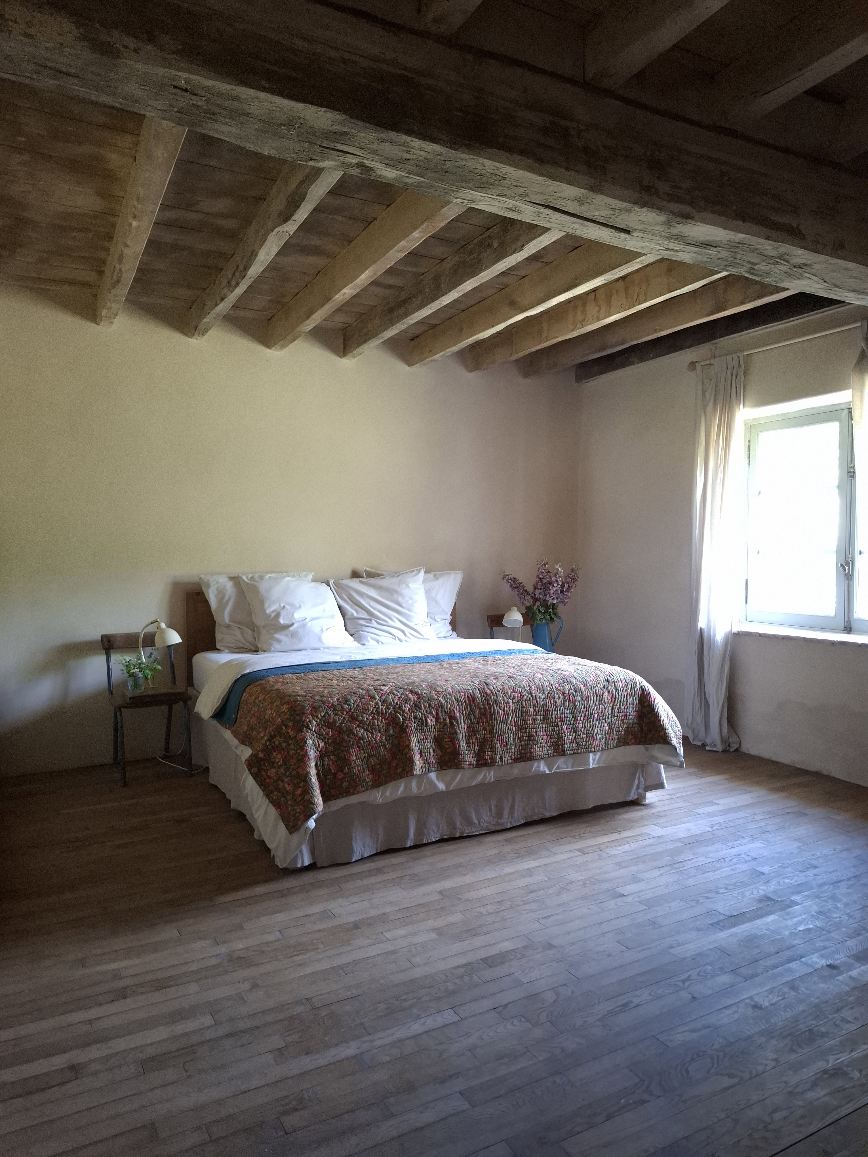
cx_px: 434
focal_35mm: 23
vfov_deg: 73.9
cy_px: 578
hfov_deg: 58.9
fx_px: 769
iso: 400
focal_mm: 5.54
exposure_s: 1/24
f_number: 1.8
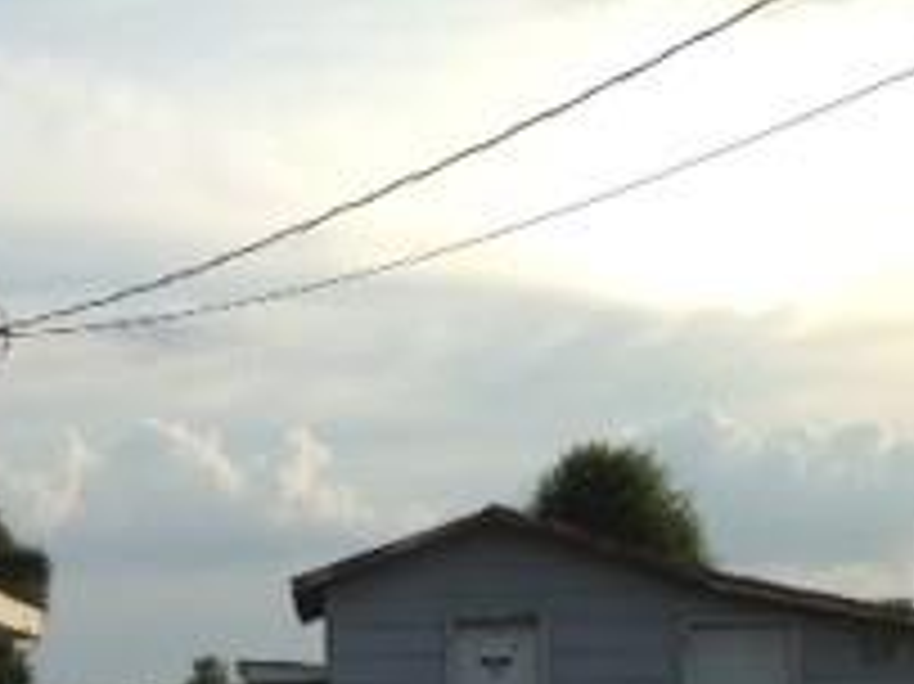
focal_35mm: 104
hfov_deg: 18.3
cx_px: -59
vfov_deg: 14.0
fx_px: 2744
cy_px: 706
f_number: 2.4
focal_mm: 4.12
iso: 50
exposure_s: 1/874
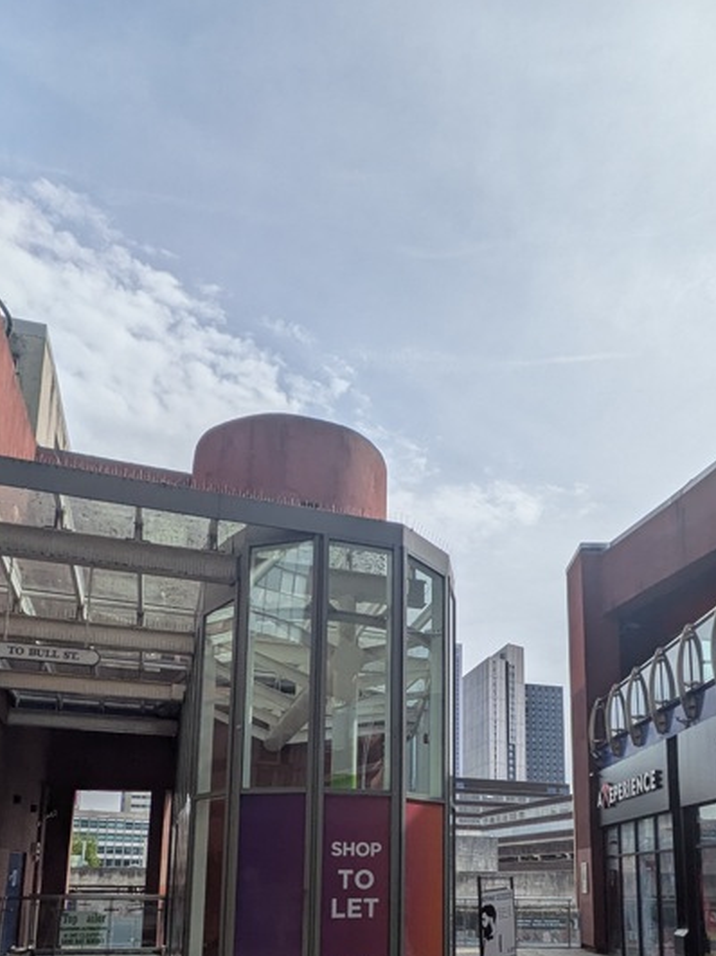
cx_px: 401
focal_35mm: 27
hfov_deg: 51.2
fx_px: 745
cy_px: 767
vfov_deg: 60.0
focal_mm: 1.85
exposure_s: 1/3322
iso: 42
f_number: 2.2
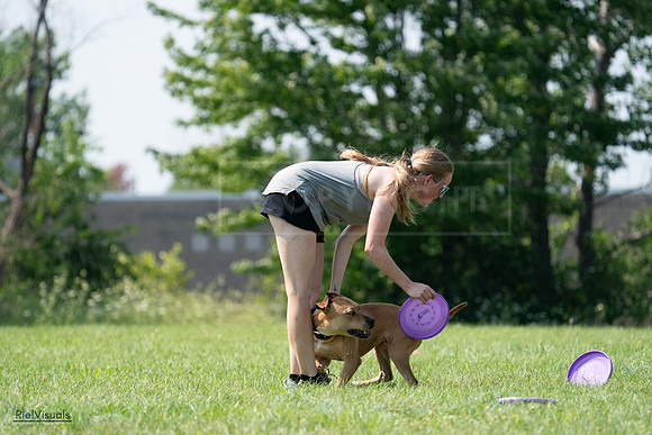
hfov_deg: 7.0
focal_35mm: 293
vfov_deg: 4.7
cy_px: 218
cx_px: 326
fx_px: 5308
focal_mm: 293
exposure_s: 1/4000
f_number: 5.6
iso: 1600
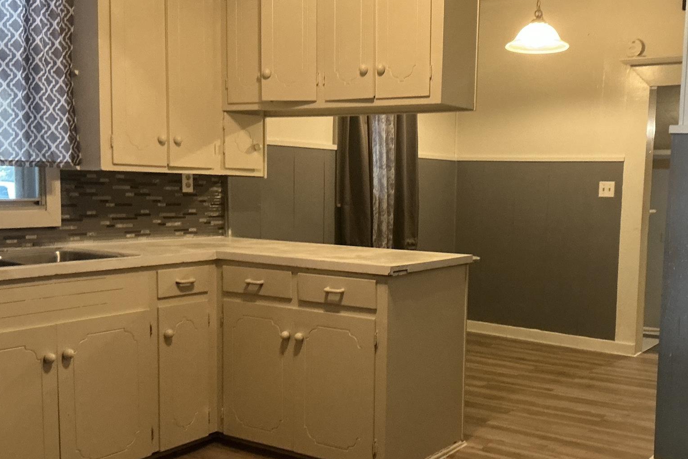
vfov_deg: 34.1
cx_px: 428
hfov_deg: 49.1
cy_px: 274
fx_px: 745
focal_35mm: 39
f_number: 1.8
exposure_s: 1/30
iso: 250
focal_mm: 3
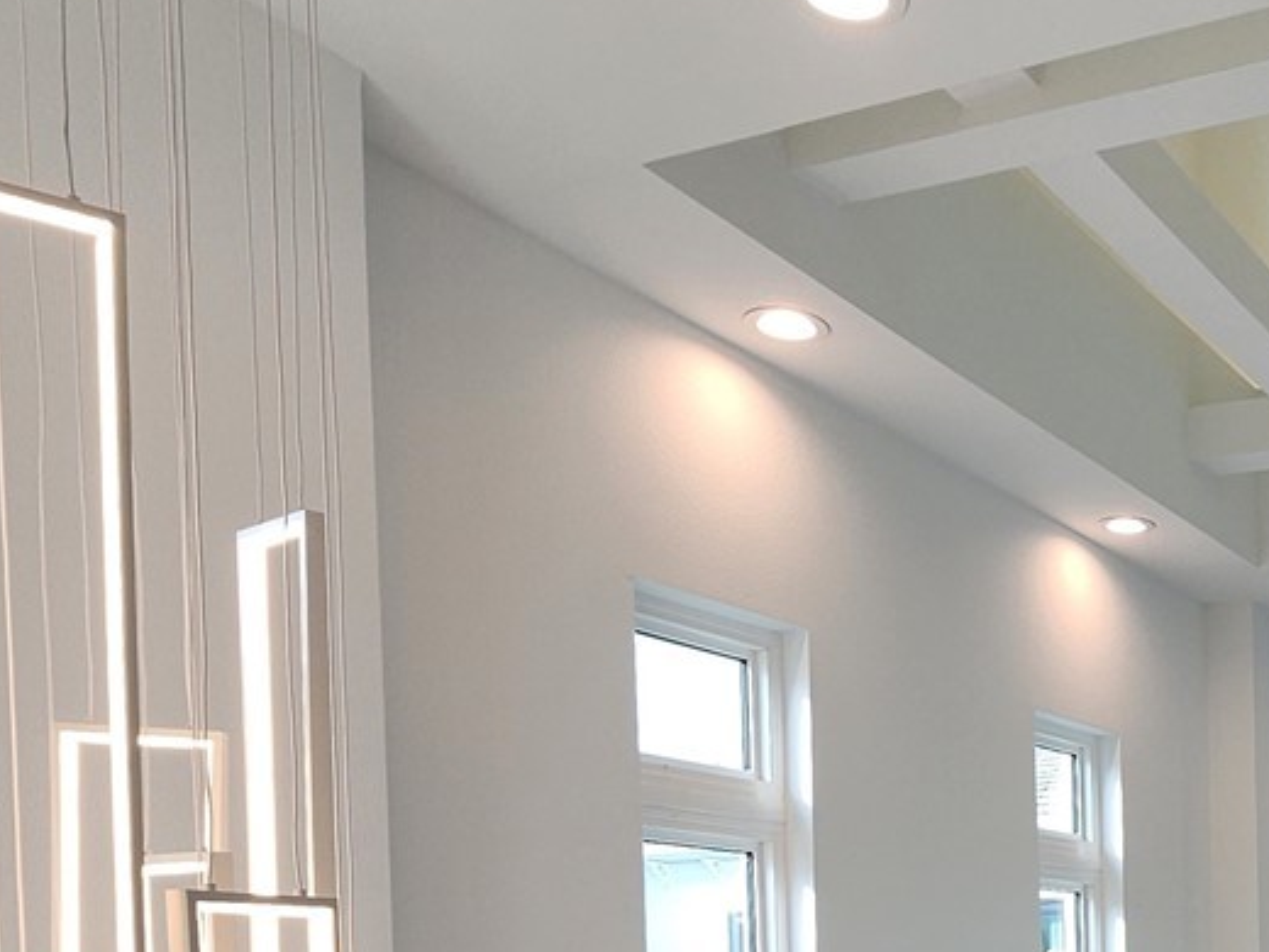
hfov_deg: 38.9
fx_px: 1466
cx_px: 1384
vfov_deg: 31.4
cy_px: 1076
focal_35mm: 40
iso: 50
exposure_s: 1/126
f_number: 2.2
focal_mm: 2.2
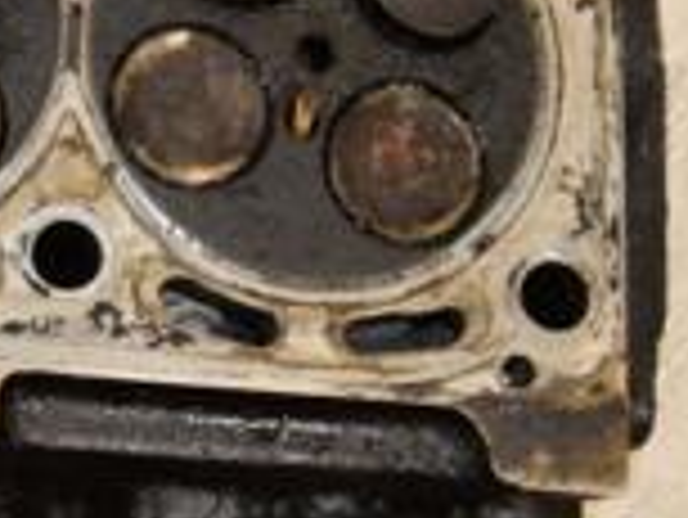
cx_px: -283
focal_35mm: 136
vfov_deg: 10.9
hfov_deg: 13.8
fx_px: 2705
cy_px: 126
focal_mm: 24
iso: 800
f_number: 6.3
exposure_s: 1/160
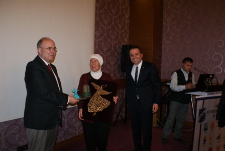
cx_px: 112
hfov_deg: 67.3
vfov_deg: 48.1
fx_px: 169
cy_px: 76
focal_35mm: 27
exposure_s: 1/60
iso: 400
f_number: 5.6
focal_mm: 18
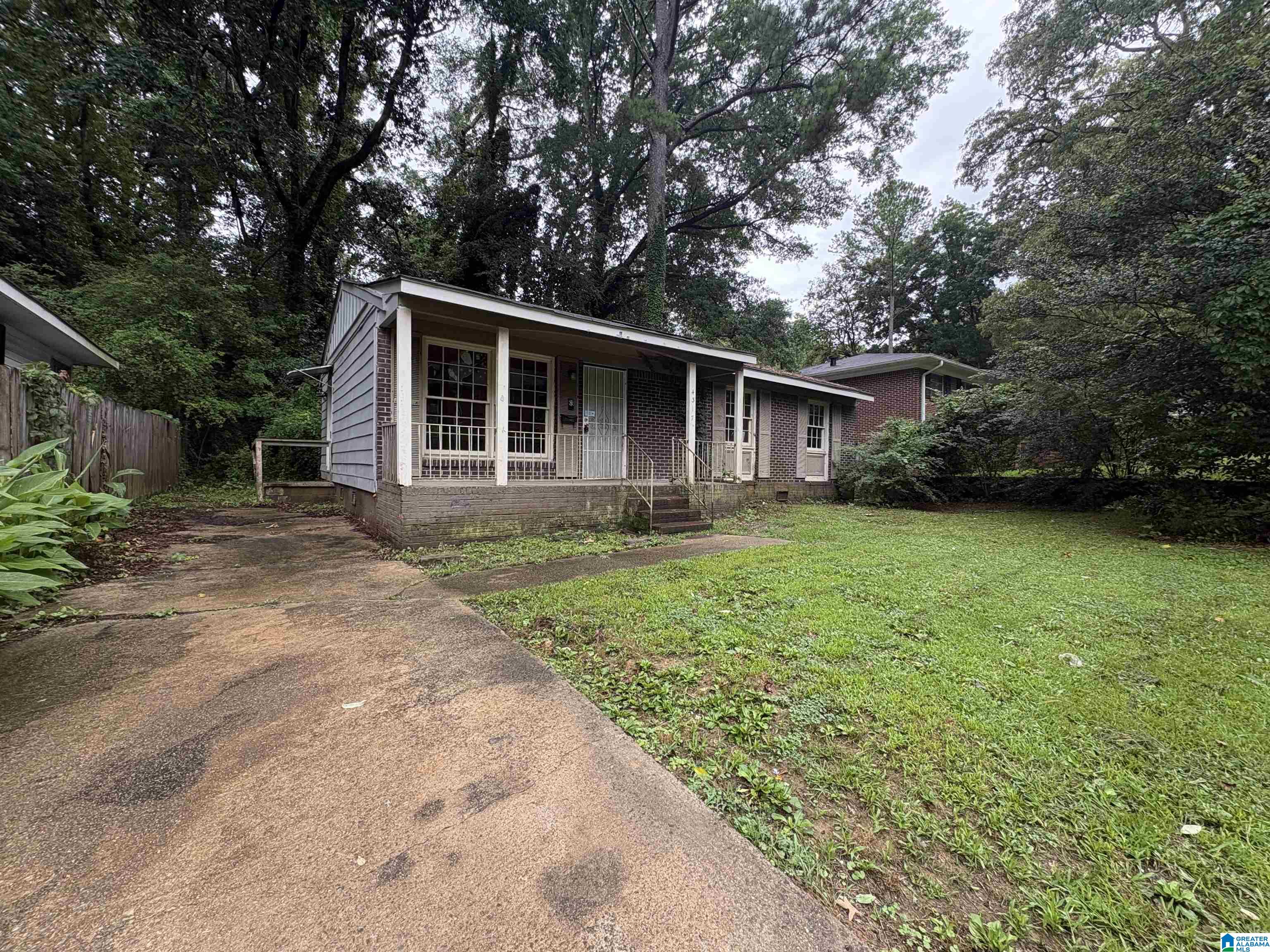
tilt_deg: +0.6
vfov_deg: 85.7
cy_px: 476
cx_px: 635
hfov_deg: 102.1
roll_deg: -0.5
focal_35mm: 14
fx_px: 514
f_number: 2.2
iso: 64
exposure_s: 1/204
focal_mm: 2.22
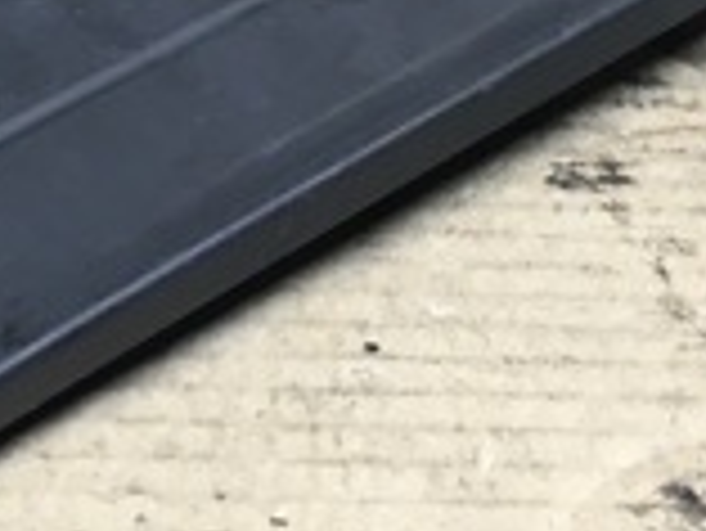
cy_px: -209
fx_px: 2408
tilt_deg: -29.8
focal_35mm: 118
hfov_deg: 16.6
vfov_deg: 12.1
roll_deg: -0.6
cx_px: 189
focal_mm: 4.15
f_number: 2.2
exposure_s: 1/33
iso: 80
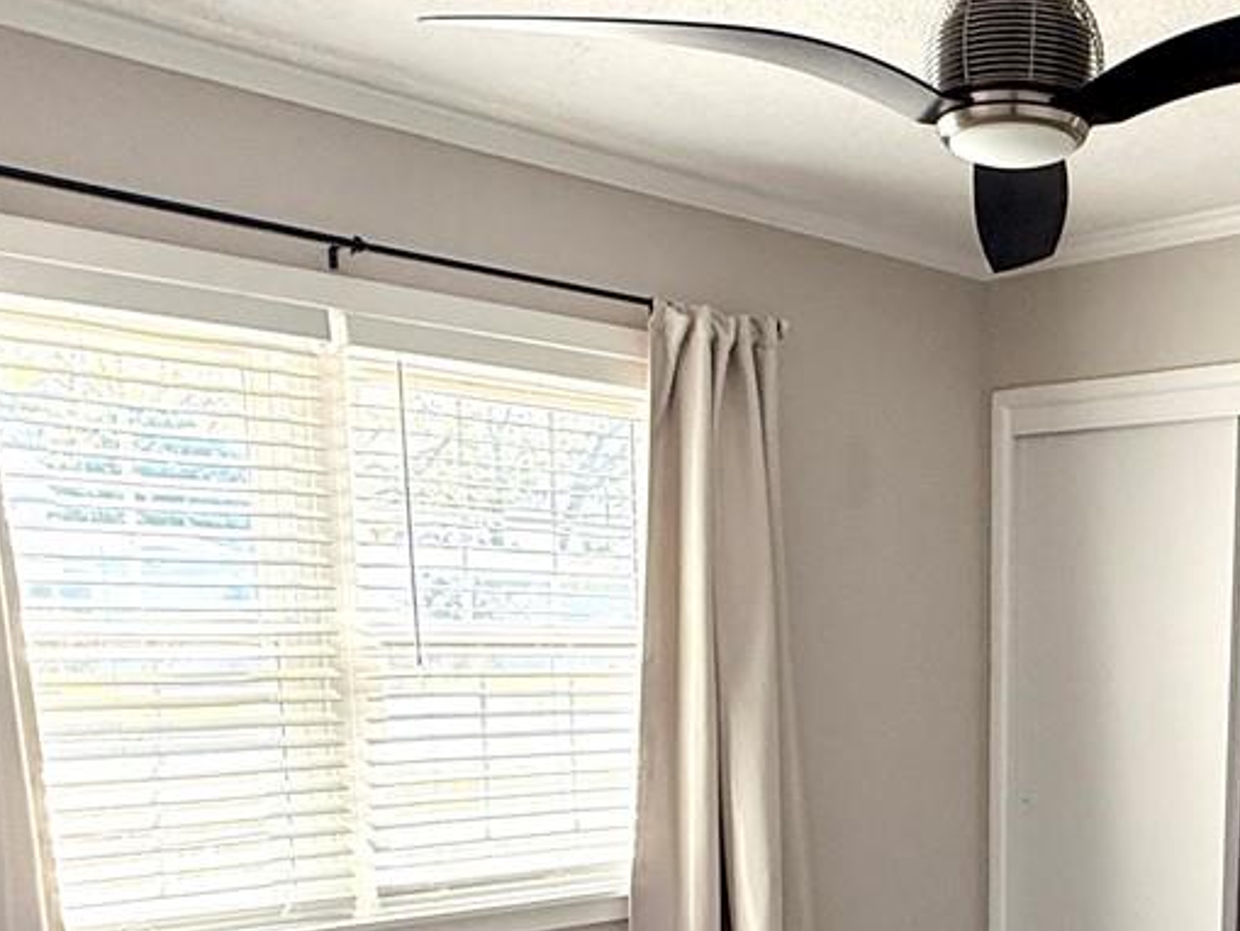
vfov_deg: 30.7
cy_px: 916
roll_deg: -0.6
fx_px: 1577
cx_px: 1038
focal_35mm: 44
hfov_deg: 40.7
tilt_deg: -9.4
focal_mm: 2.22
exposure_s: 1/99
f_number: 2.2
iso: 160
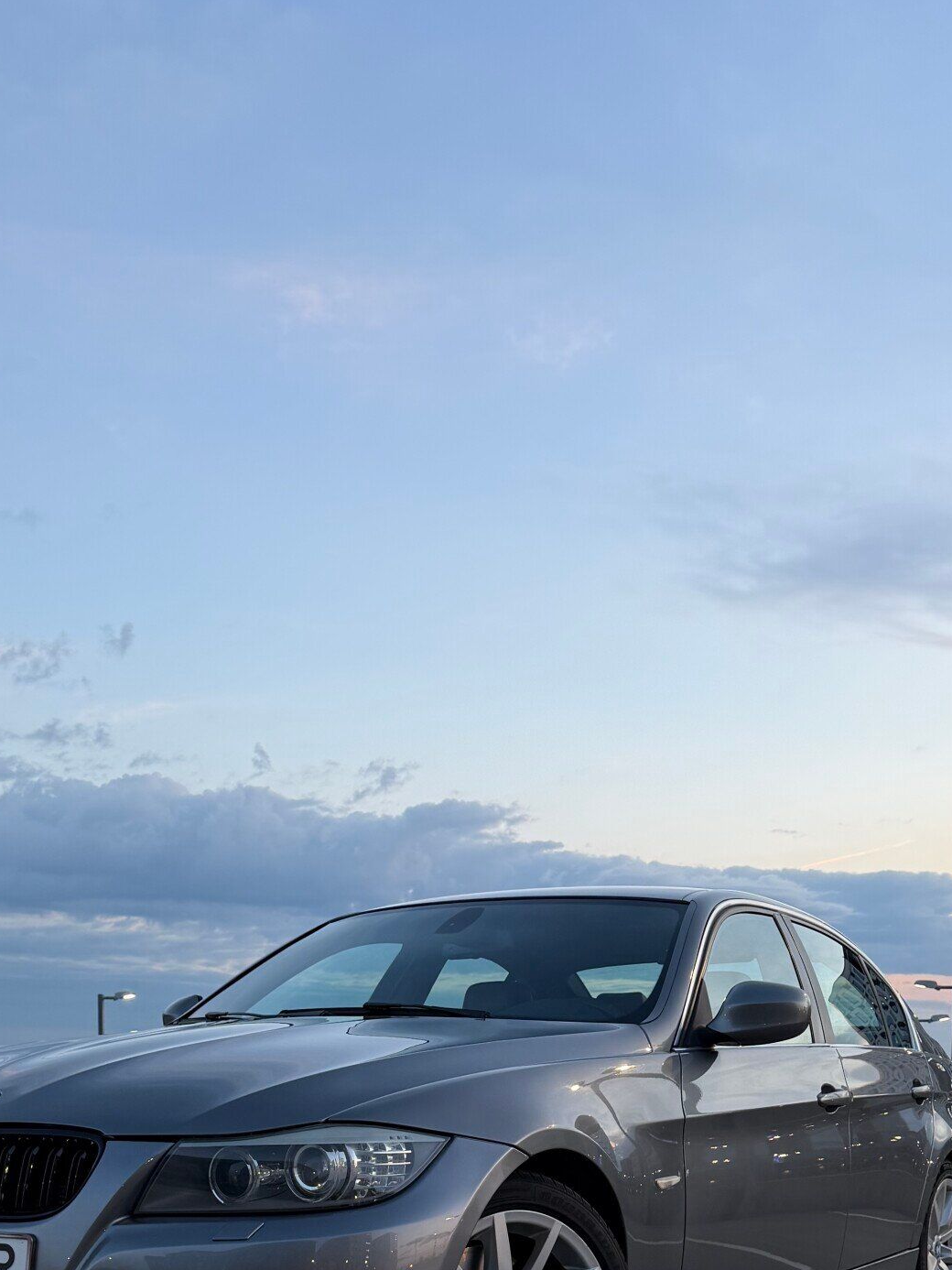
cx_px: 485
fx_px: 1650
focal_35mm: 45
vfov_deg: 38.6
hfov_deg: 32.2
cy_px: 1187
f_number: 1.78
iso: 80
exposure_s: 1/100
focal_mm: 6.76
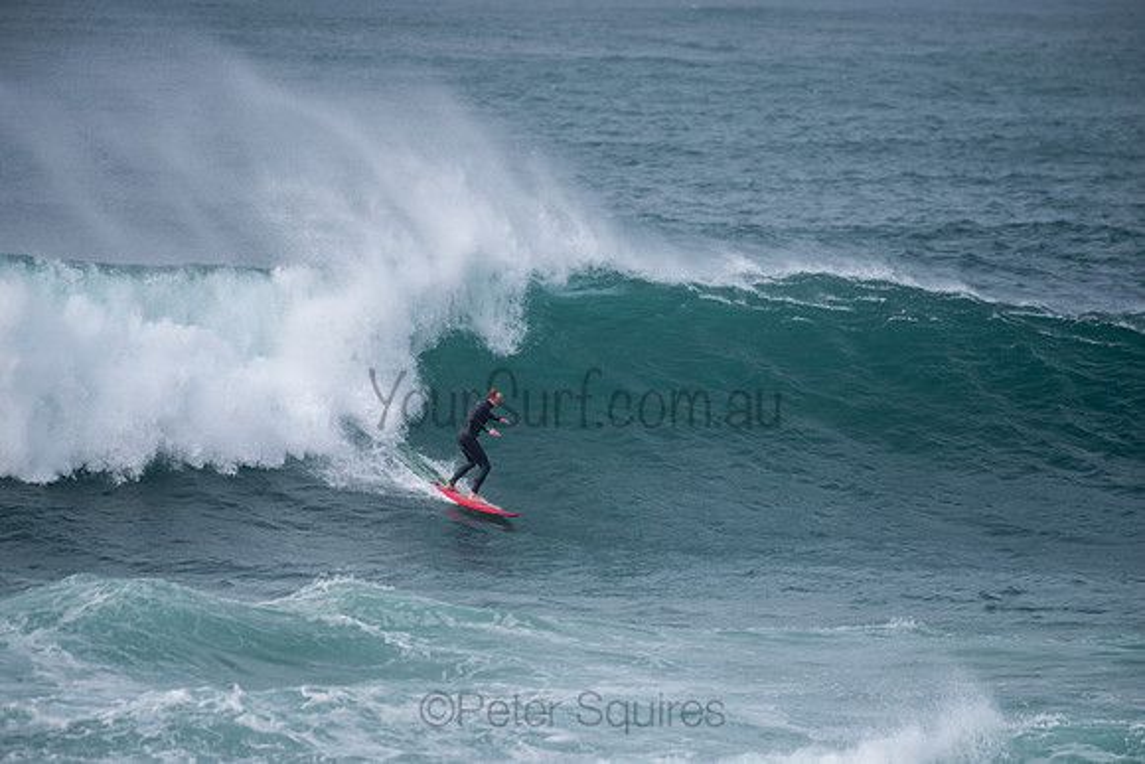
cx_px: 572
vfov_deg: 2.6
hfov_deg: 3.8
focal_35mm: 539
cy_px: 382
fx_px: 17133
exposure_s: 1/1000
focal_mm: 500
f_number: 5.6
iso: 140
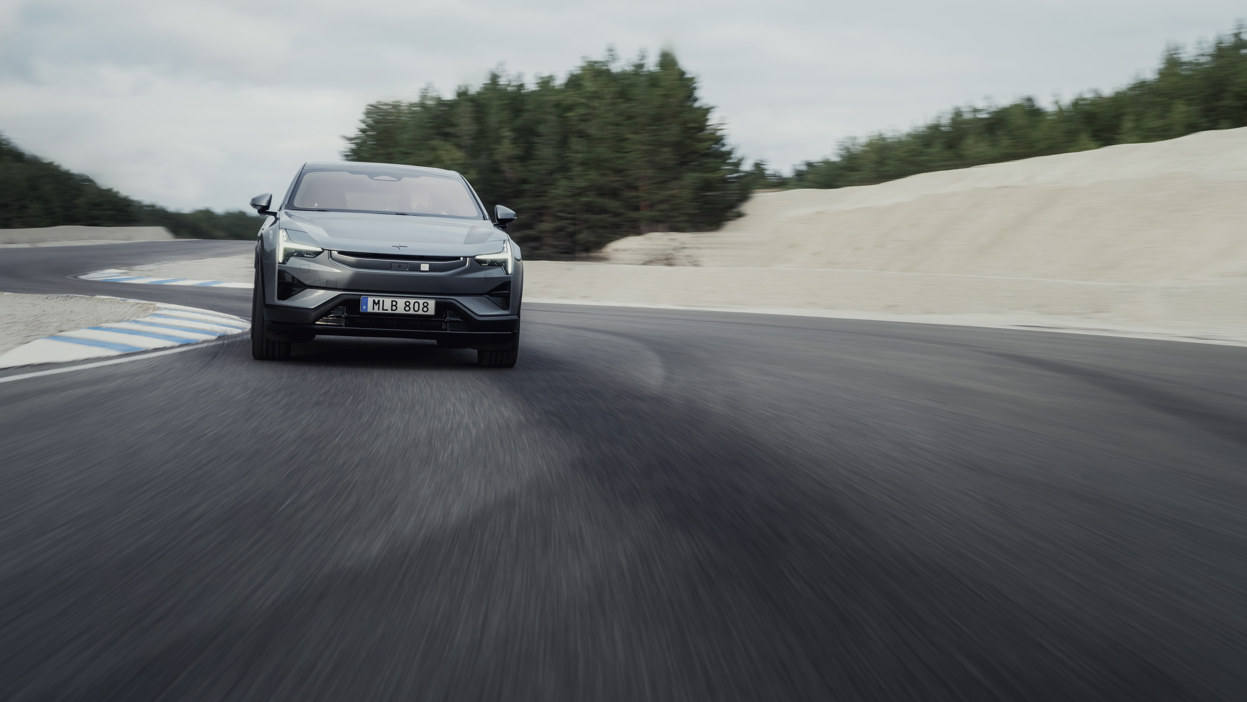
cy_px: 275
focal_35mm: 58
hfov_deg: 36.0
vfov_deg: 20.7
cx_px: 625
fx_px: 1918
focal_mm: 67.6
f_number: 9
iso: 200
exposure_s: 1/25
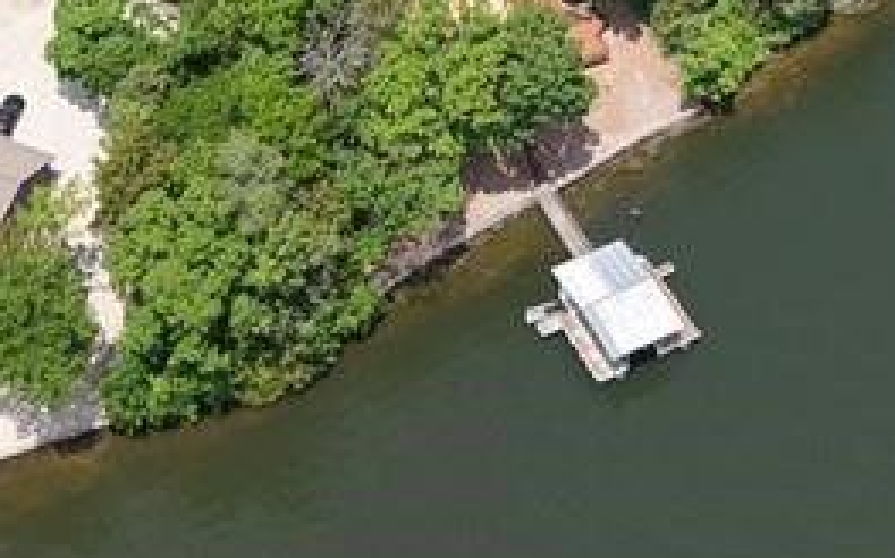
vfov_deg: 11.7
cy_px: -599
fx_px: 2413
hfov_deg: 21.0
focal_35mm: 99
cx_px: 507
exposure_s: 1/3200
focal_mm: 8.67
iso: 220
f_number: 1.8
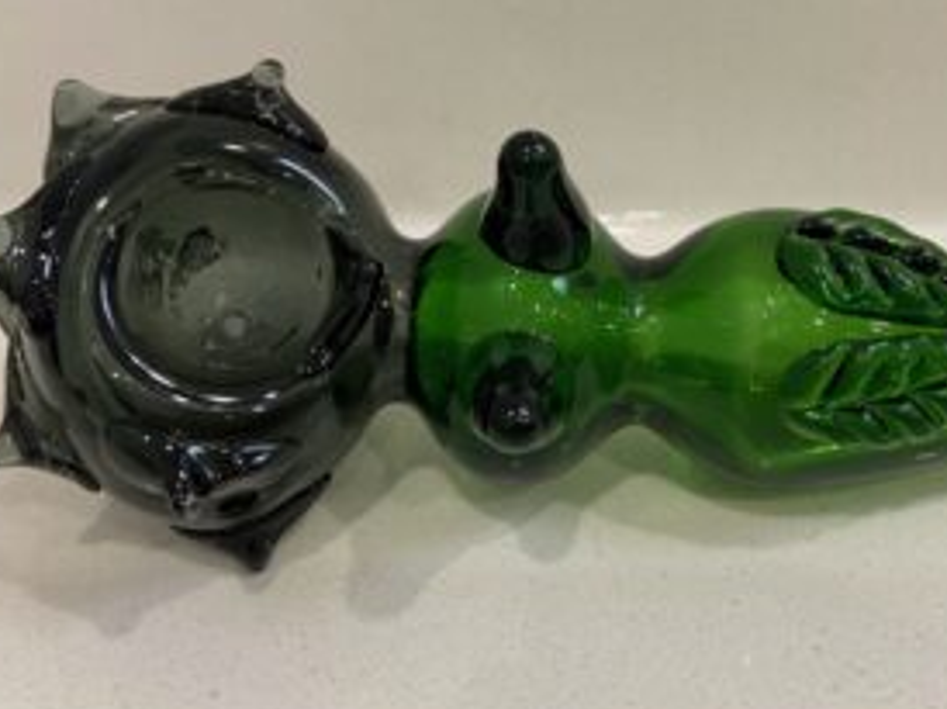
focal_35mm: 38
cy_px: 284
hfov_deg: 48.6
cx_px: 584
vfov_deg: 37.5
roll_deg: +1.2
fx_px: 1039
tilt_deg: -30.8
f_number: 1.8
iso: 125
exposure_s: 1/60
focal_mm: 4.25
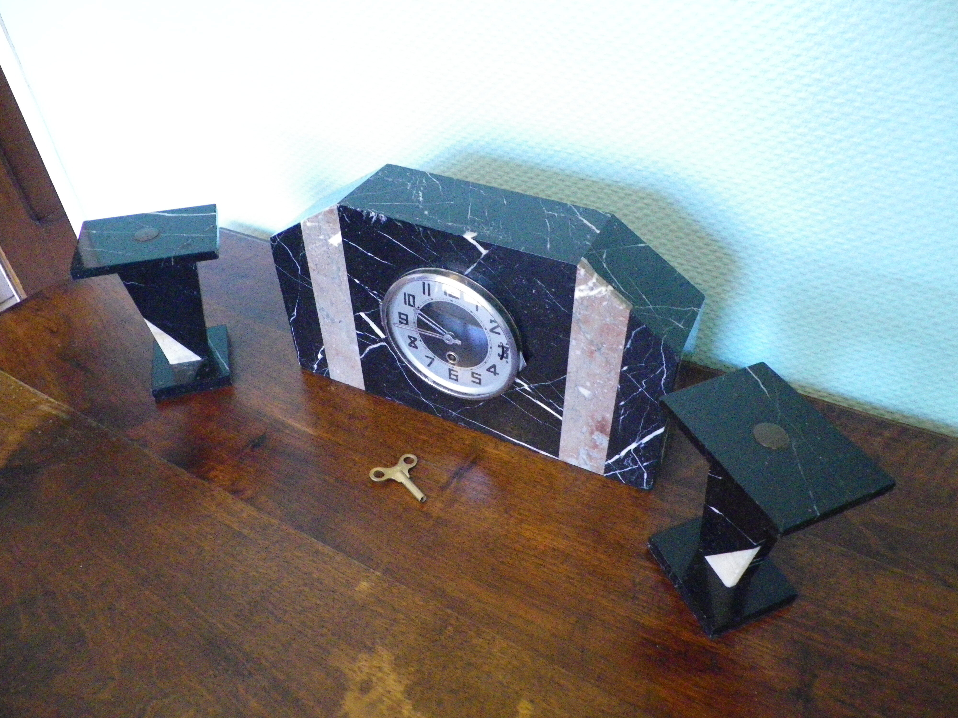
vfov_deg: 49.7
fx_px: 775
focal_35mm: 28
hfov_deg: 63.4
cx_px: 479
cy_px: 359
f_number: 2.6
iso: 800
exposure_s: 1/25
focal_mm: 4.9
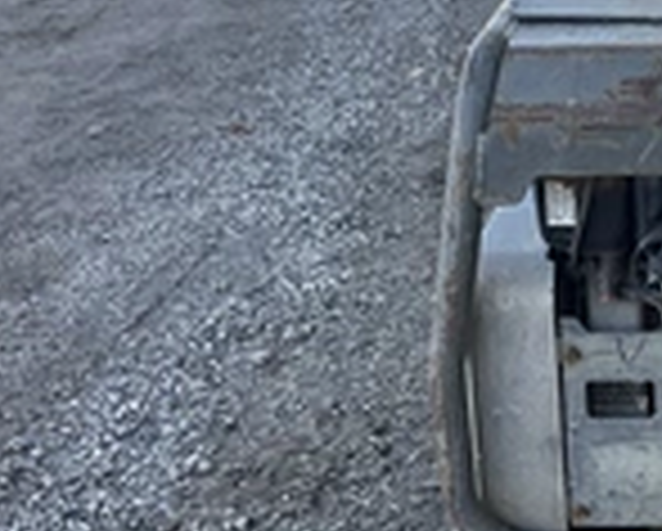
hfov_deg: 23.2
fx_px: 1511
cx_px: 734
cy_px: 202
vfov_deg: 19.9
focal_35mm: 77
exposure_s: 1/185
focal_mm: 3
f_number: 1.8
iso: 25
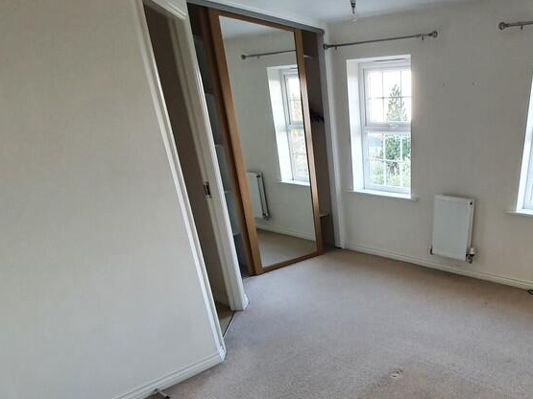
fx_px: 369
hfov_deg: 65.8
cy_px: 324
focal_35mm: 24
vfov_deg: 52.8
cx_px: 419
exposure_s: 1/50
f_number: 2.2
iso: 200
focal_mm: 1.8
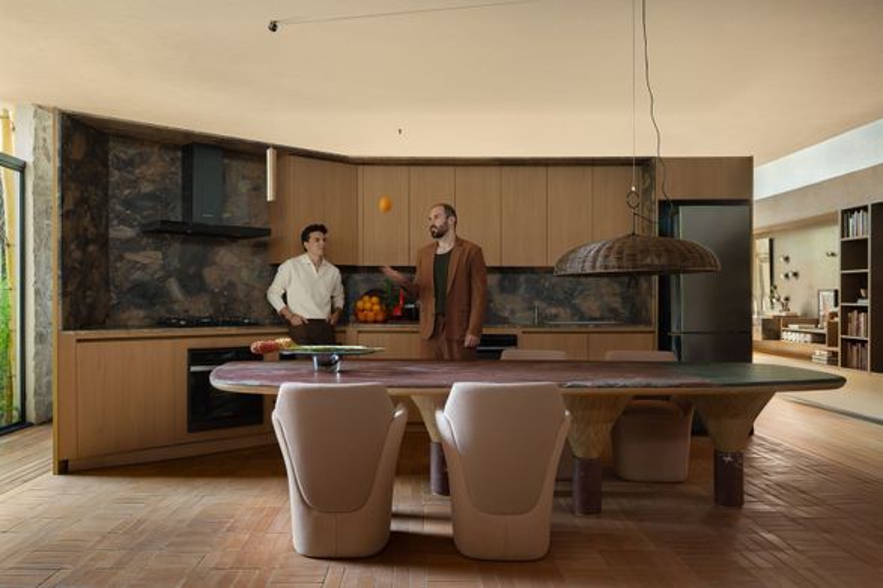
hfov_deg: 64.9
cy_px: 294
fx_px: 694
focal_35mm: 28
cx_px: 442
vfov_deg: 45.9
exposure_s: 1.3
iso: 320
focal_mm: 28.3
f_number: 11
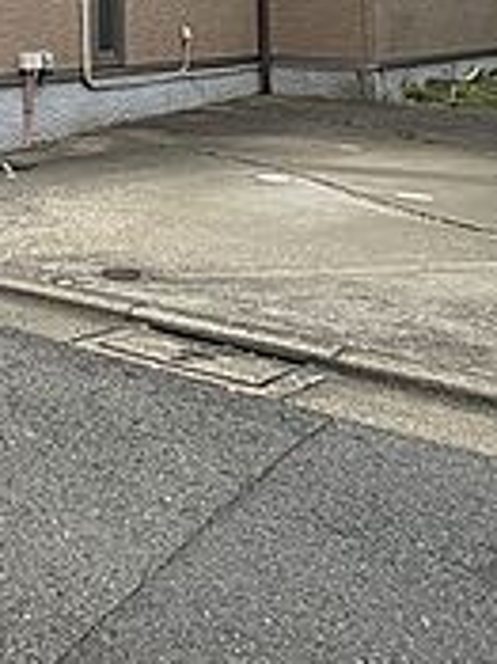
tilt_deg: +5.4
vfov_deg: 33.9
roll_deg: -0.3
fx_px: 920
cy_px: -83
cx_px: -220
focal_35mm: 48
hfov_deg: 24.5
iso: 64
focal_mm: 2.22
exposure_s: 1/1048
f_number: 2.2
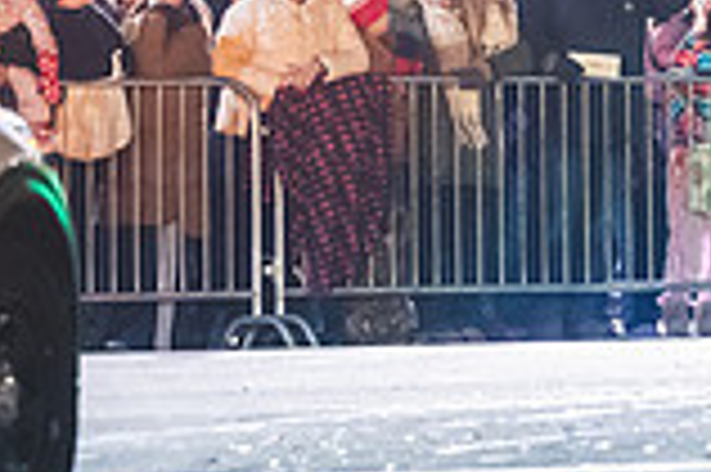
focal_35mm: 533
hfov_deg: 3.9
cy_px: -34
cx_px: 684
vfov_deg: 2.6
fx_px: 10516
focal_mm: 145
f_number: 3.2
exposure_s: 1/400
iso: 4000
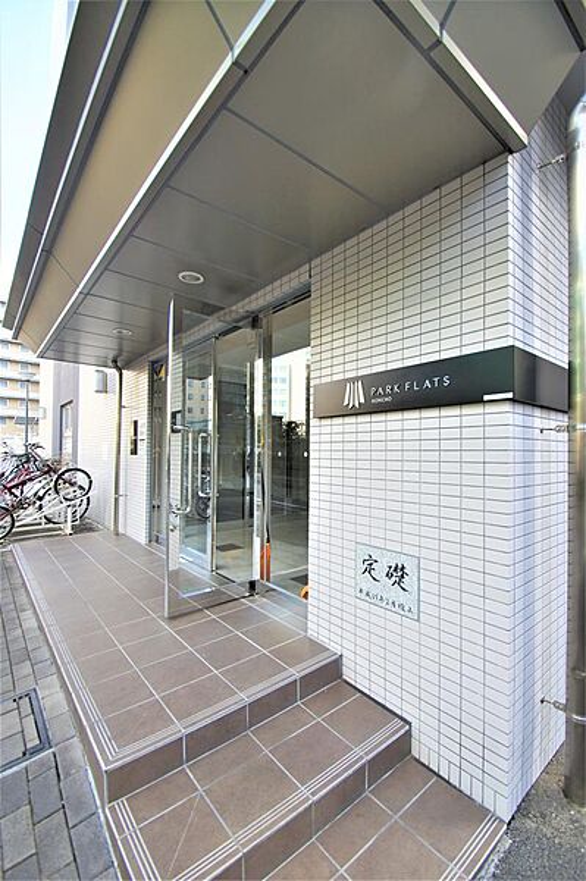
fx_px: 367
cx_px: 293
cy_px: 440
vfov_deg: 100.4
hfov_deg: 77.2
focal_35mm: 15
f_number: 5
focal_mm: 10
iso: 100
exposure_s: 1/60
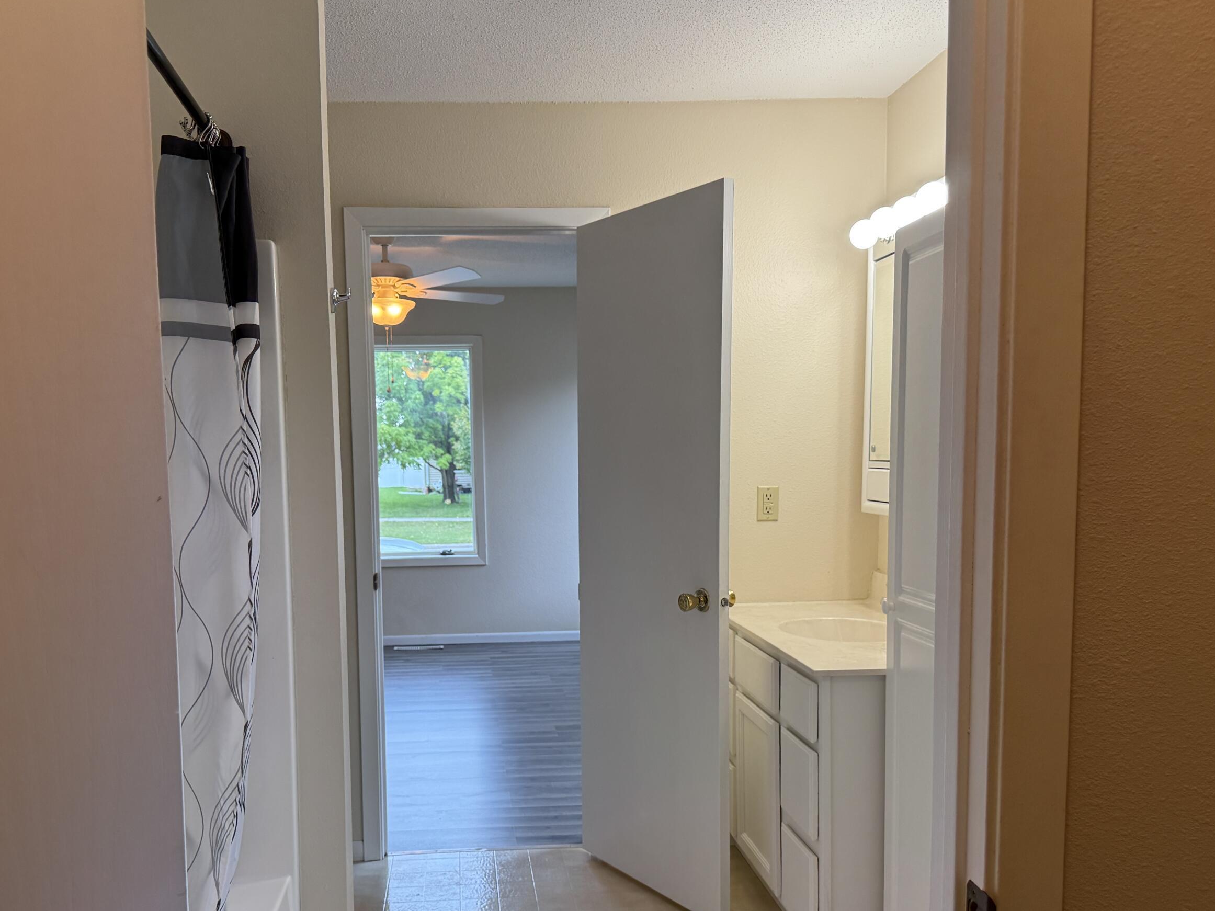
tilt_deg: -5.2
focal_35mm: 31
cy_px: 558
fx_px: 1088
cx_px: 525
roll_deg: +1.1
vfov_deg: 45.1
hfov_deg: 58.1
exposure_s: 1/120
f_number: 1.78
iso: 160
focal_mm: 6.76
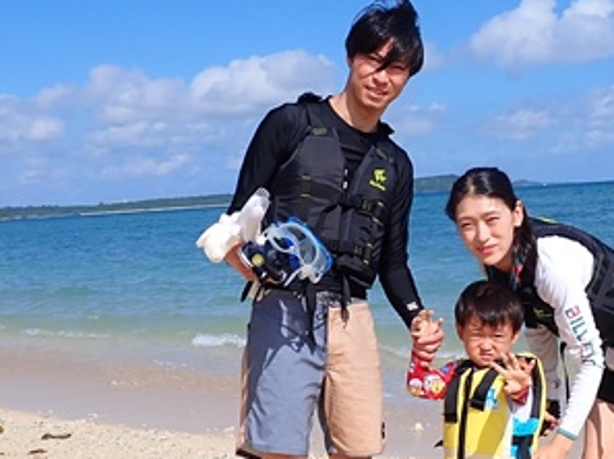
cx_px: 411
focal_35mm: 59
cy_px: 255
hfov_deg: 32.5
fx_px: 1045
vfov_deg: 24.8
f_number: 8
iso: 100
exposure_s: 1/250
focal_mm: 4.5
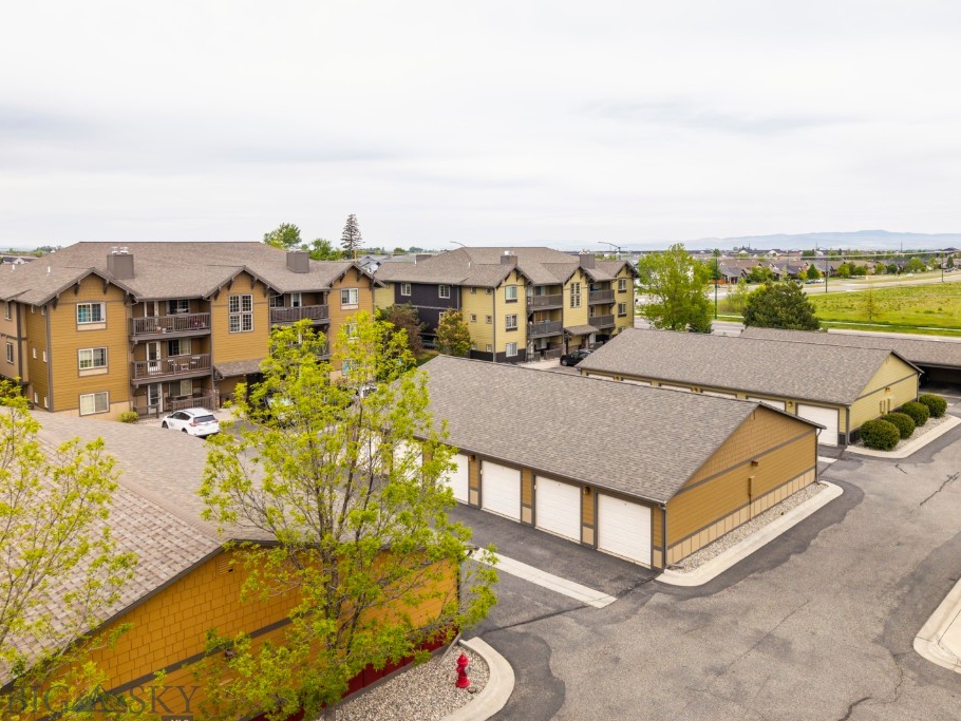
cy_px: 340
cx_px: 535
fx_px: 750
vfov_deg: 51.3
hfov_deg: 65.1
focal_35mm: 27
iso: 130
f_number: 1.8
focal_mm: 8.67
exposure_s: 1/50
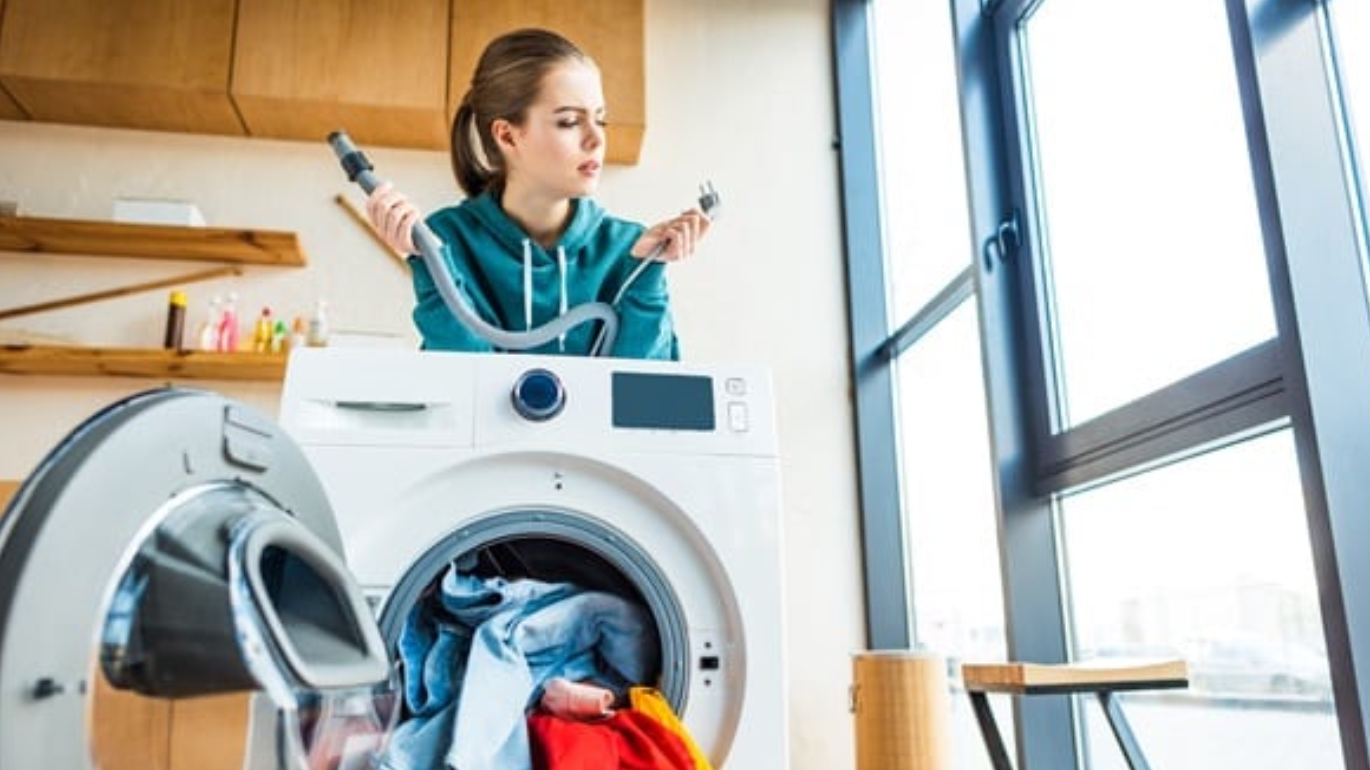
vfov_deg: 44.2
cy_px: 453
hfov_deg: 71.9
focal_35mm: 26
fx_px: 944
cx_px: 706
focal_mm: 24
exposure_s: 1/200
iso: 500
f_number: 2.5
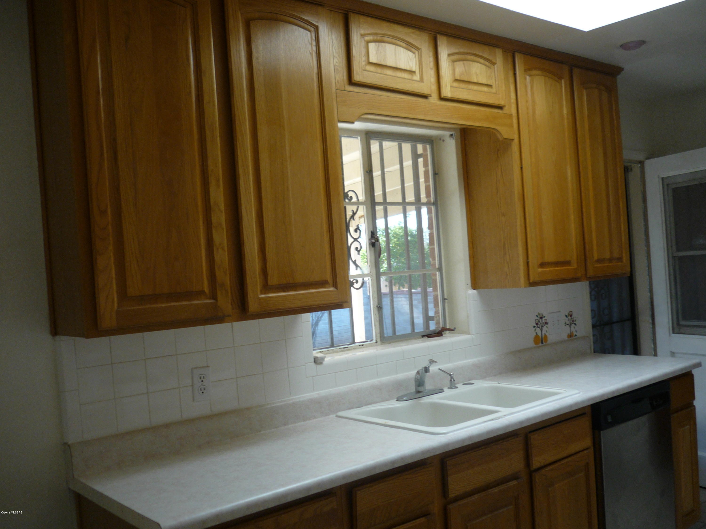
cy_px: 264
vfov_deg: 42.9
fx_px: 673
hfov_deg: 55.4
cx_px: 353
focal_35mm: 33
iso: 100
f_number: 2.8
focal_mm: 5.5
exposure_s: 1/80
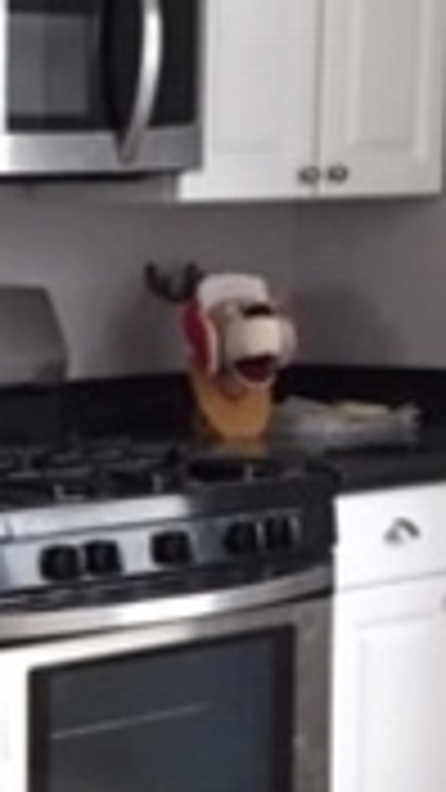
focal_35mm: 120
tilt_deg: -7.5
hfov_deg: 9.5
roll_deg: +0.6
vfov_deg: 17.8
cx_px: -437
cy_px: 547
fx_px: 2523
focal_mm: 4.15
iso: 50
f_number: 2.2
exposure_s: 1/30
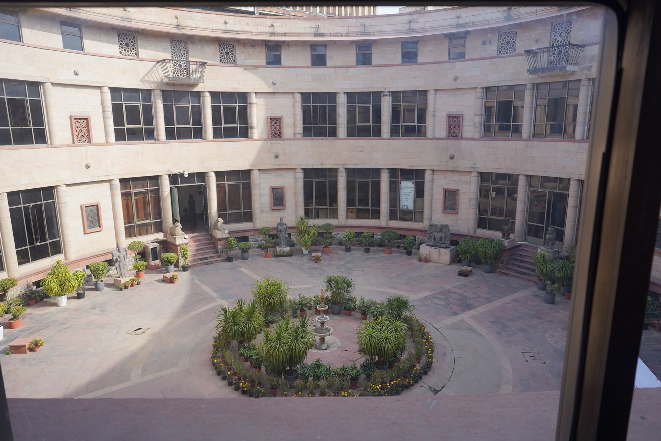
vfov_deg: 53.1
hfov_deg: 73.7
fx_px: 441
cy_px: 220
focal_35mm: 24
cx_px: 330
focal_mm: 24
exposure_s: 1/100
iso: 100
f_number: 5.6
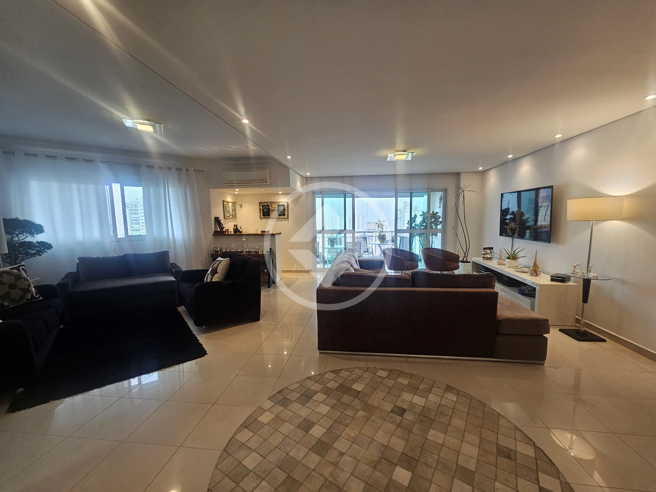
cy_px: 246
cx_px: 328
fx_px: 246
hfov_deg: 106.2
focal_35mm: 13
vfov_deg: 89.9
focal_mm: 2.2
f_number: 2.2
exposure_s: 1/60
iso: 125
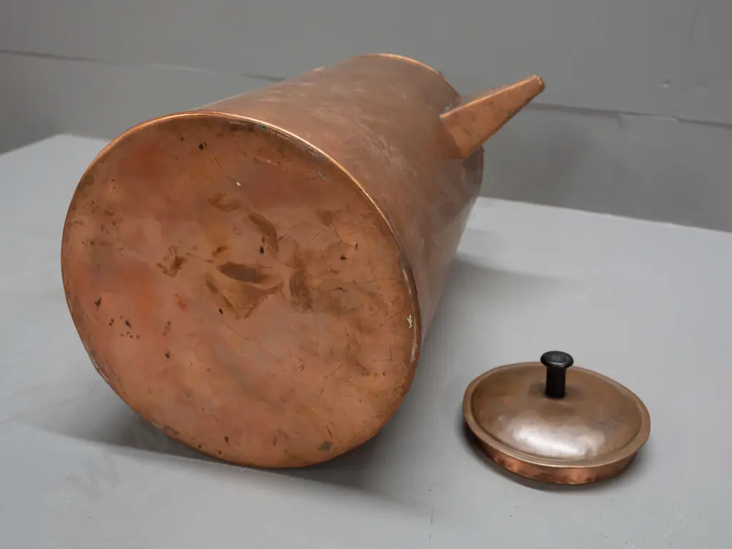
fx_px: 761
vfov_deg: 39.7
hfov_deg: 51.4
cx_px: 366
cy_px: 274
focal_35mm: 36
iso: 2500
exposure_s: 1/125
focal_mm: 18
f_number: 5
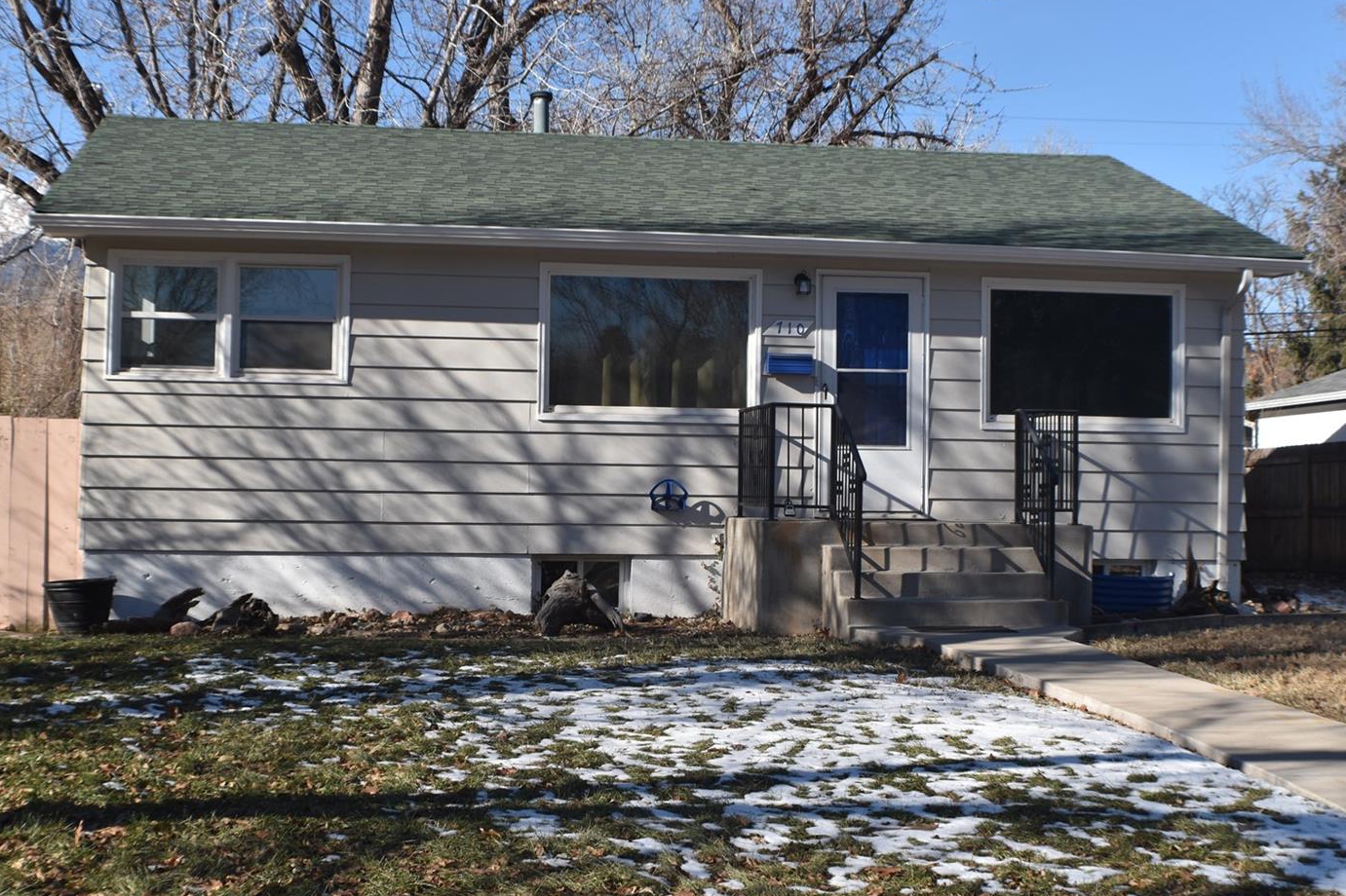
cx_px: 707
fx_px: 2729
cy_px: 482
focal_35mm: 73
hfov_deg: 27.7
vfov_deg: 18.7
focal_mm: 42
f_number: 9
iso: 200
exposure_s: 1/320
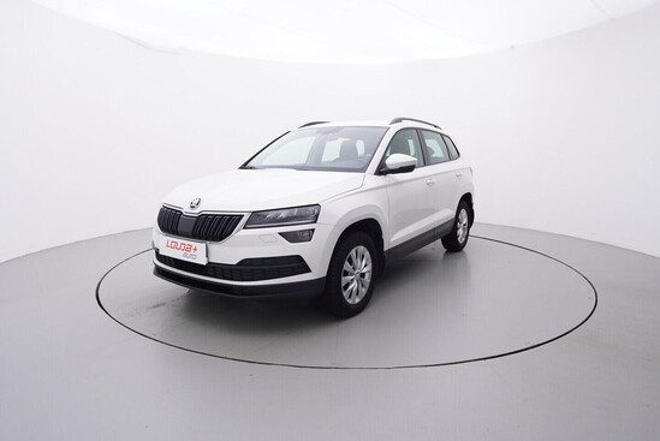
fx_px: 413
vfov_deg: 56.2
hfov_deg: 77.3
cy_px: 220
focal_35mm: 22
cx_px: 330
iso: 200
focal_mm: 15
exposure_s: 1/80
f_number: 5
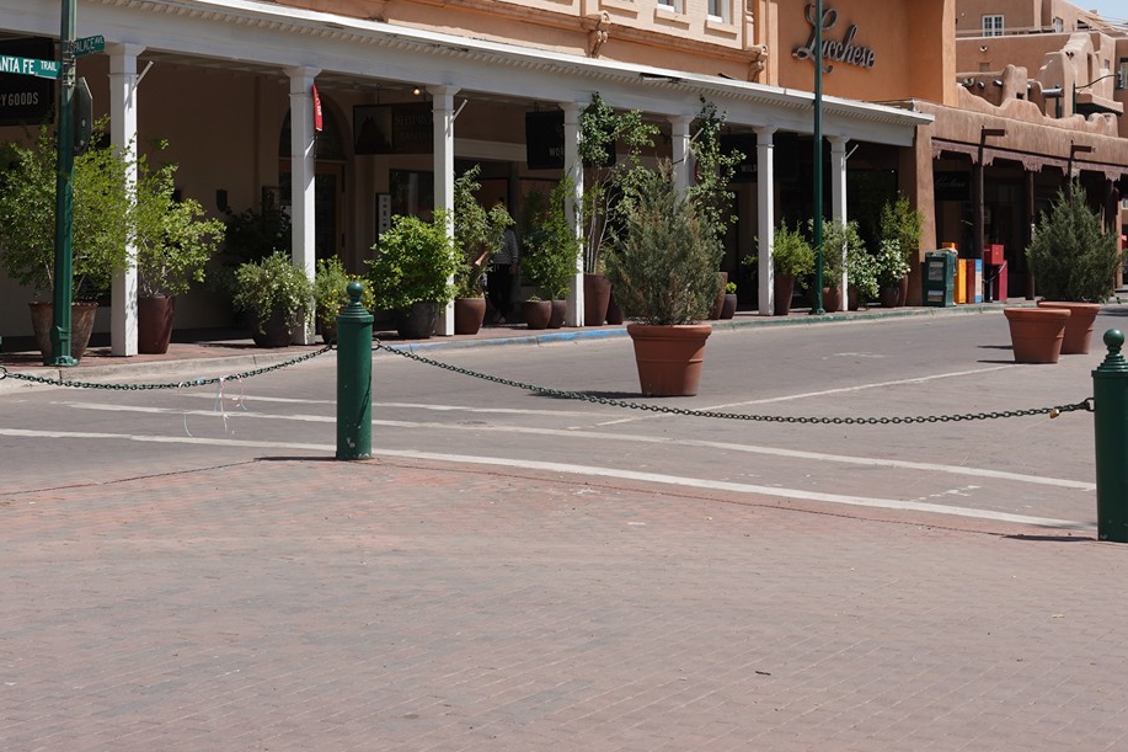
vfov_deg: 18.8
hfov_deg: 28.1
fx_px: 2255
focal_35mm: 72
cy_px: 166
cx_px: 515
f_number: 9
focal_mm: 33
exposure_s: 1/250
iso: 80
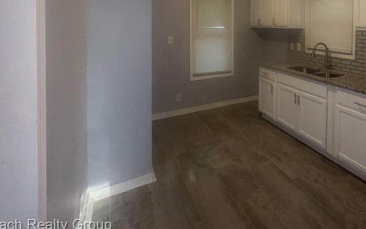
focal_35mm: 22
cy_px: 31
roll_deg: -0.2
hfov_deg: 76.7
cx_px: 249
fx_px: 219
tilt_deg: -1.5
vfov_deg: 50.1
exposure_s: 1/103
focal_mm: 2.22
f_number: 2.2
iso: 80
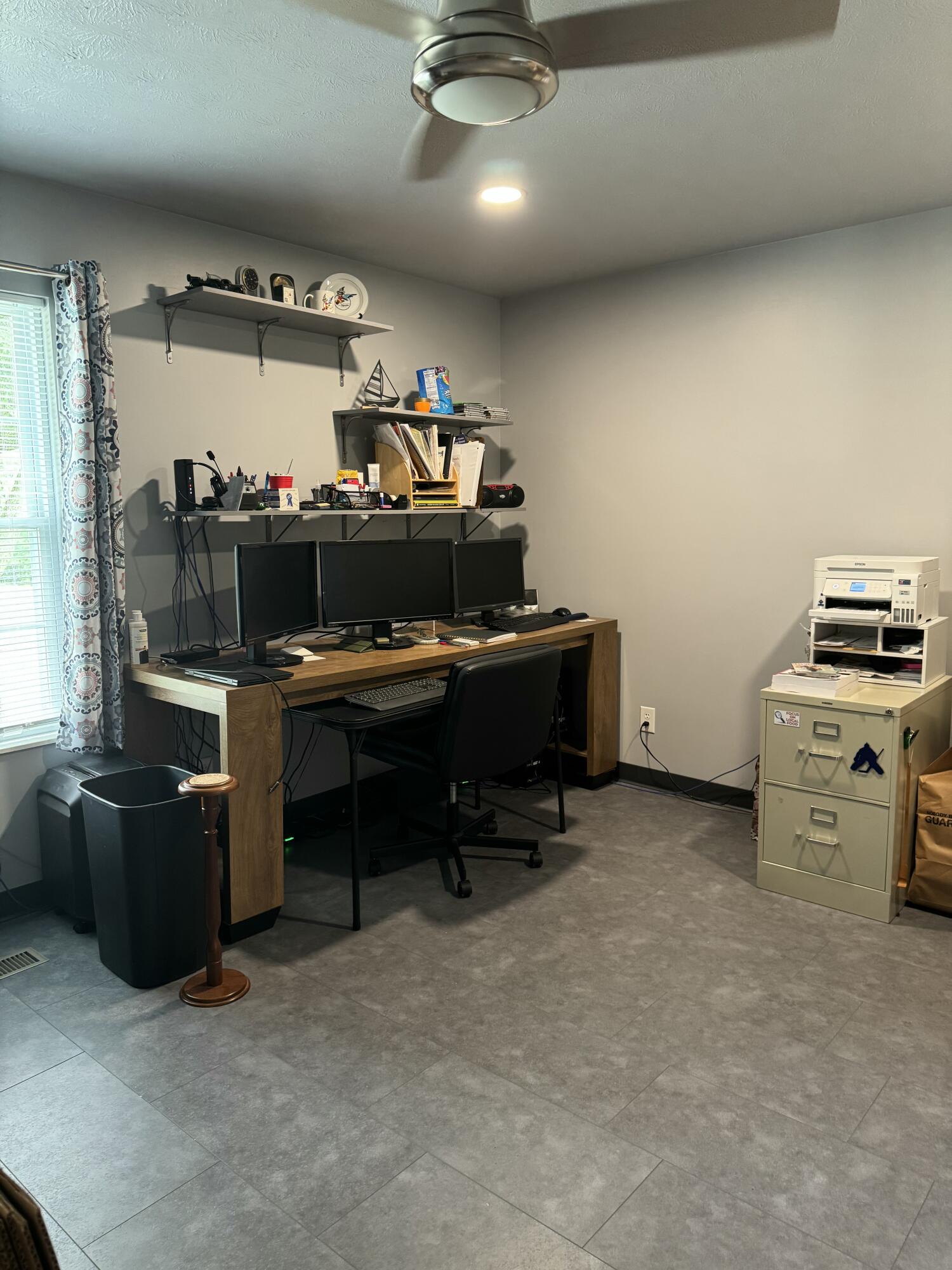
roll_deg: +0.8
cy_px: 635
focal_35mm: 24
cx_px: 476
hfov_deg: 56.8
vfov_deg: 71.6
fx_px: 880
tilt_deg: -9.0
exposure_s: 1/60
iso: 320
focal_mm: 6.76
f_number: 1.78
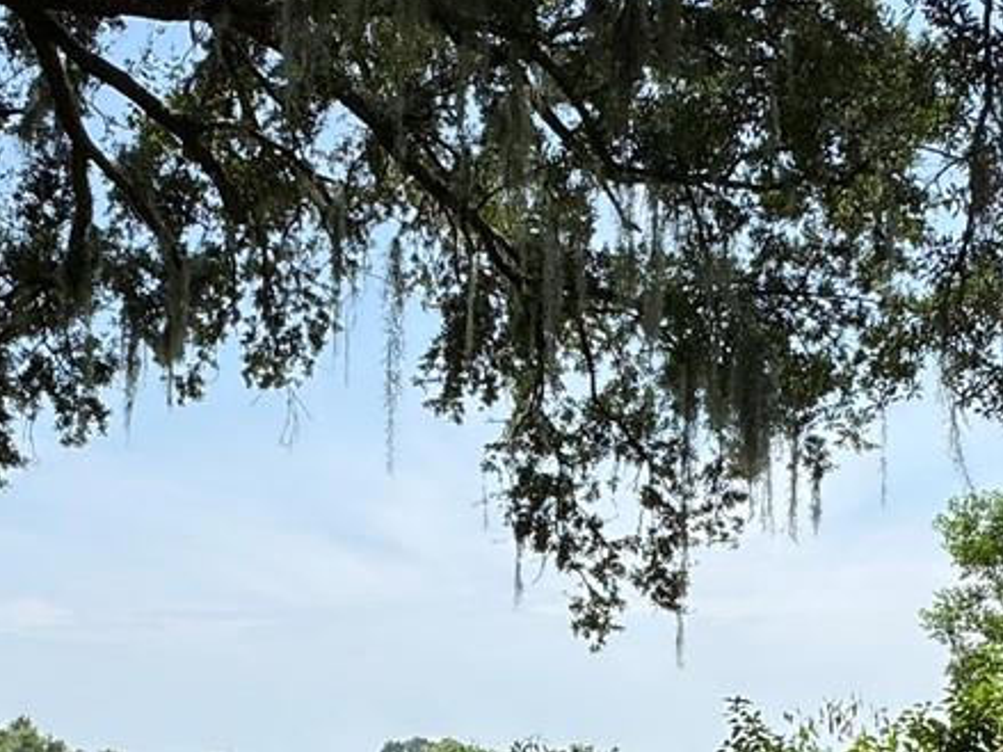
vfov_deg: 26.8
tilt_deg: +2.3
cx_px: 530
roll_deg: +0.2
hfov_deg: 37.5
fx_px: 1477
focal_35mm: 51
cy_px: 773
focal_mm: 2.22
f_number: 2.2
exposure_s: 1/1832
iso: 50
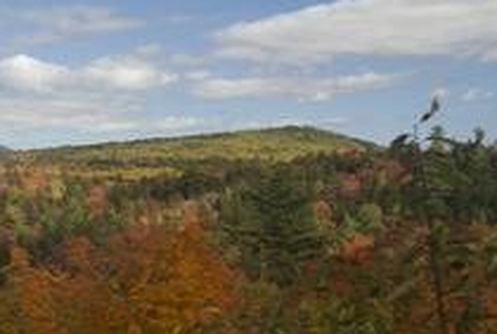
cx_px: -99
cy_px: 290
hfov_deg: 23.2
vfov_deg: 16.9
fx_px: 1107
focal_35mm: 80
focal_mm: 20
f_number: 4.5
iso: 400
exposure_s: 1/1000
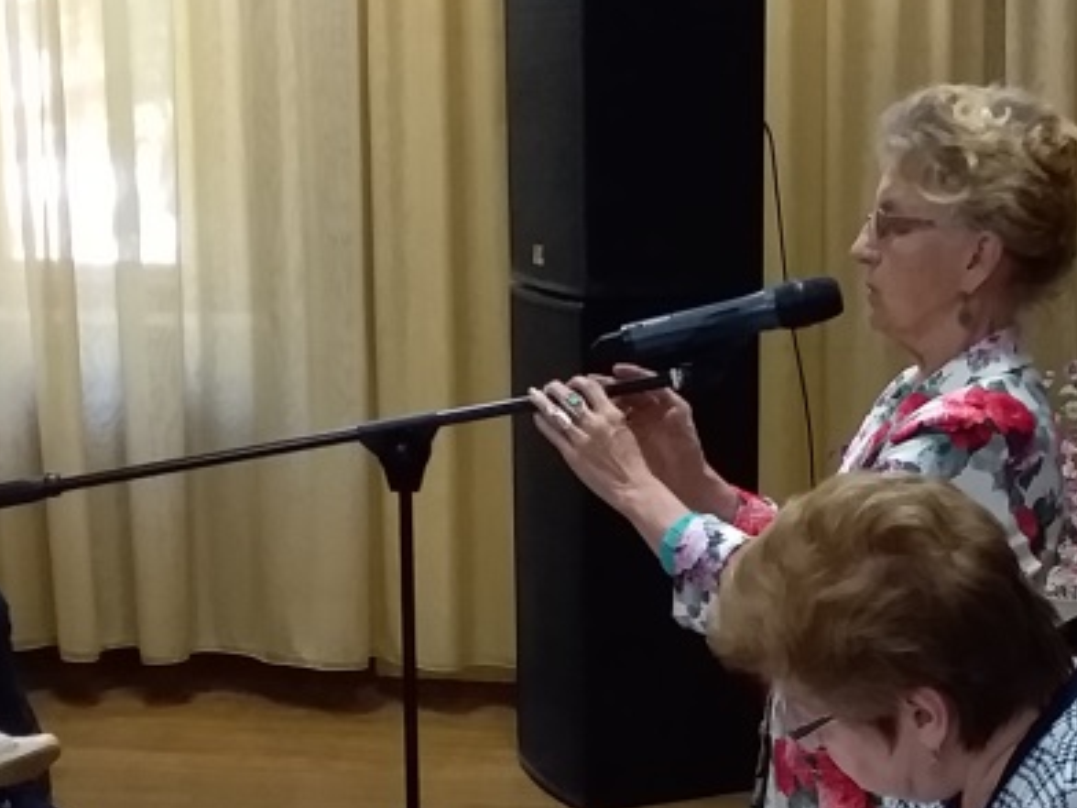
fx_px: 2520
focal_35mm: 81
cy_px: 756
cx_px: 940
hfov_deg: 23.6
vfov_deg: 17.9
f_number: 2.2
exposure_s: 1/33
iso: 125
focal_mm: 3.3
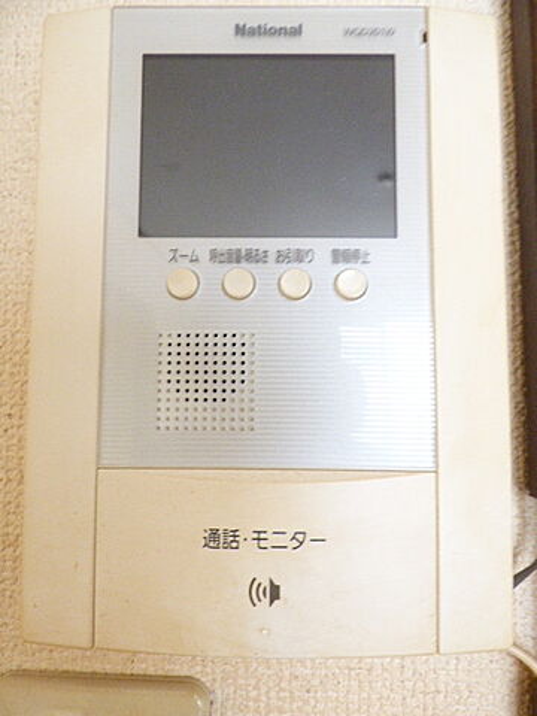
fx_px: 414
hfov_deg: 66.0
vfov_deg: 81.7
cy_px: 358
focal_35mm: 20
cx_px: 268
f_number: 2.8
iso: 400
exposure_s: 1/25
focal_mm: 3.58
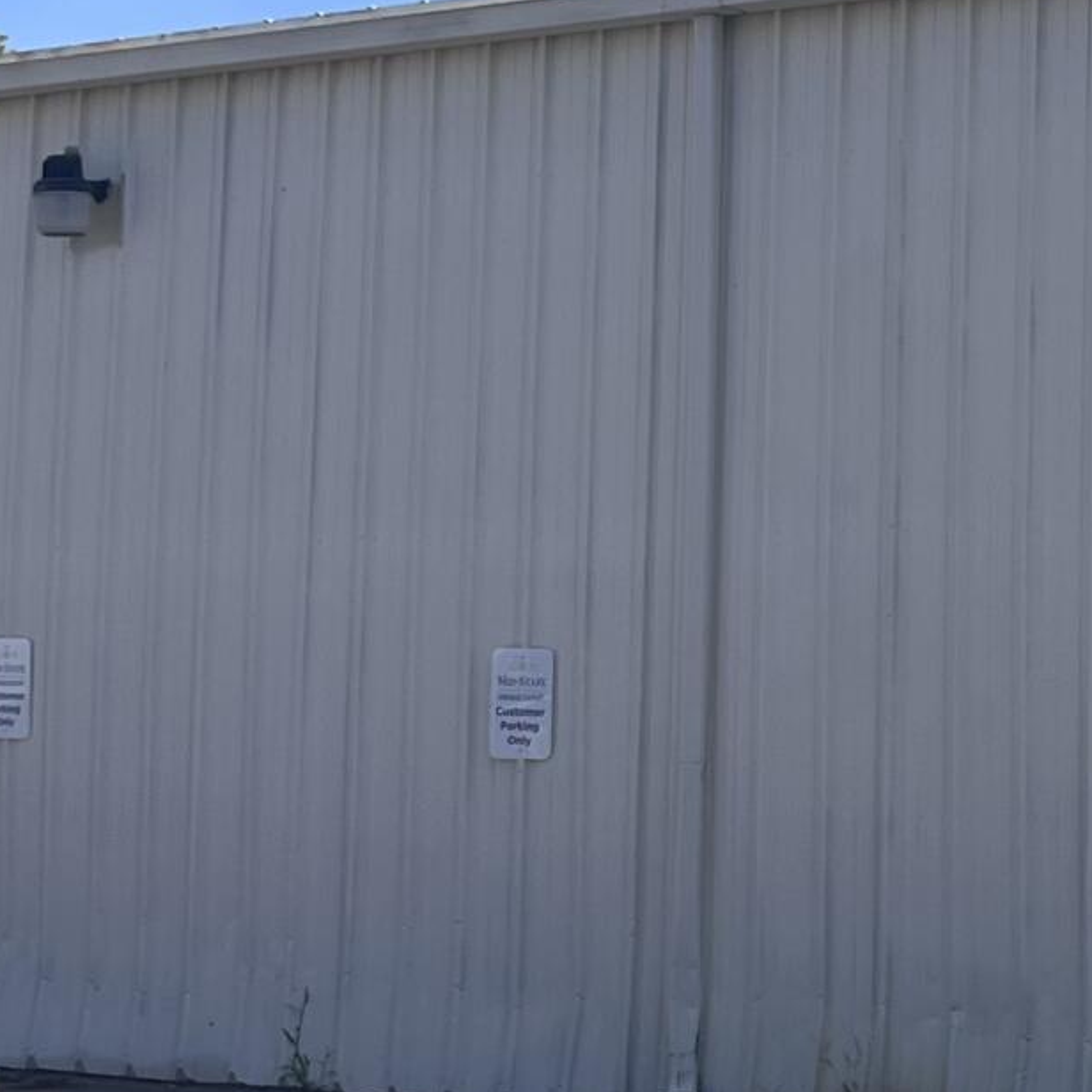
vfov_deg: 15.5
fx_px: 3997
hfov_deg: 15.5
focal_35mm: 112
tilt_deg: +6.3
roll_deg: -3.5
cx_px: 764
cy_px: 356
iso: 50
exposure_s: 1/4630
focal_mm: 5.7
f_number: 1.5
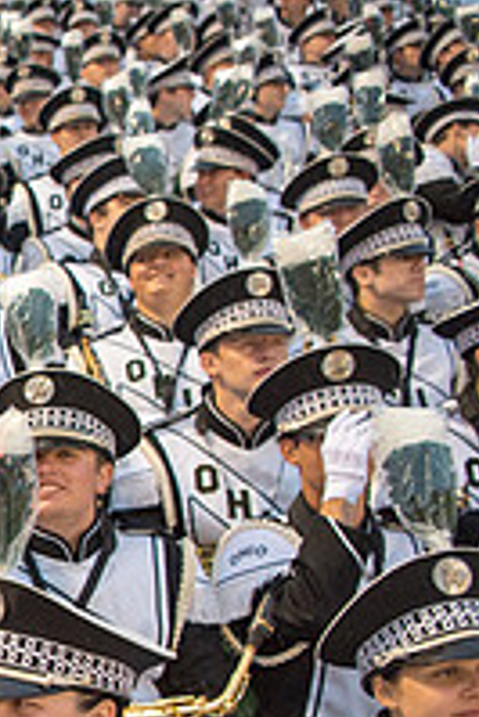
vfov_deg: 28.2
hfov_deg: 15.9
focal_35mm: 70
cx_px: -436
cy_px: 571
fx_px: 1395
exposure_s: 1/320
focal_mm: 24
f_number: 3.2
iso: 2000
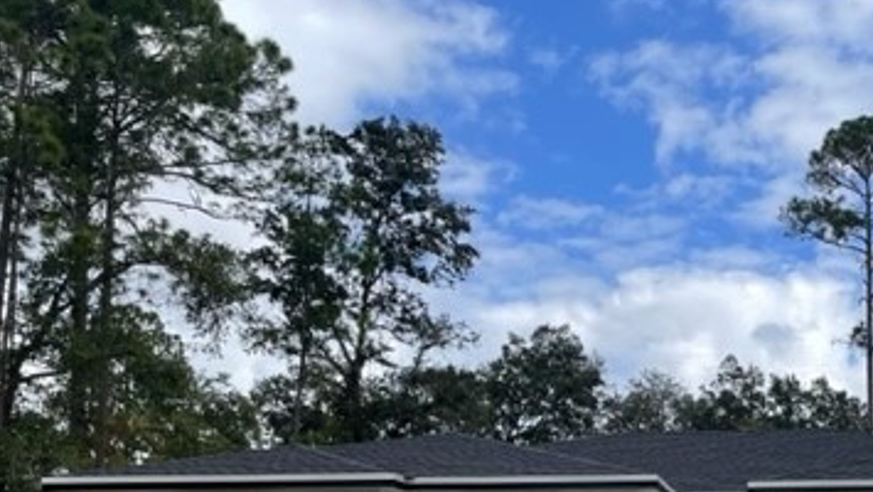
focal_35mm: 51
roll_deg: +0.7
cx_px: 718
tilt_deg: +3.4
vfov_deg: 21.9
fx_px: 1181
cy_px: 576
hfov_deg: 38.8
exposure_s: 1/2882
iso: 32
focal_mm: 4.2
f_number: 1.6
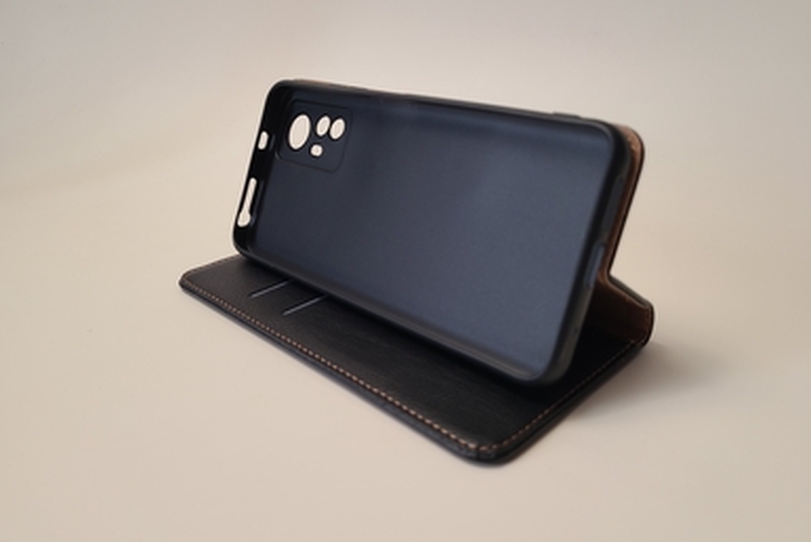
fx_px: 631
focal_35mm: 28
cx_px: 399
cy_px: 265
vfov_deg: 46.5
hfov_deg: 65.4
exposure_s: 1/100
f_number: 1.8
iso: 80
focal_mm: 5.4
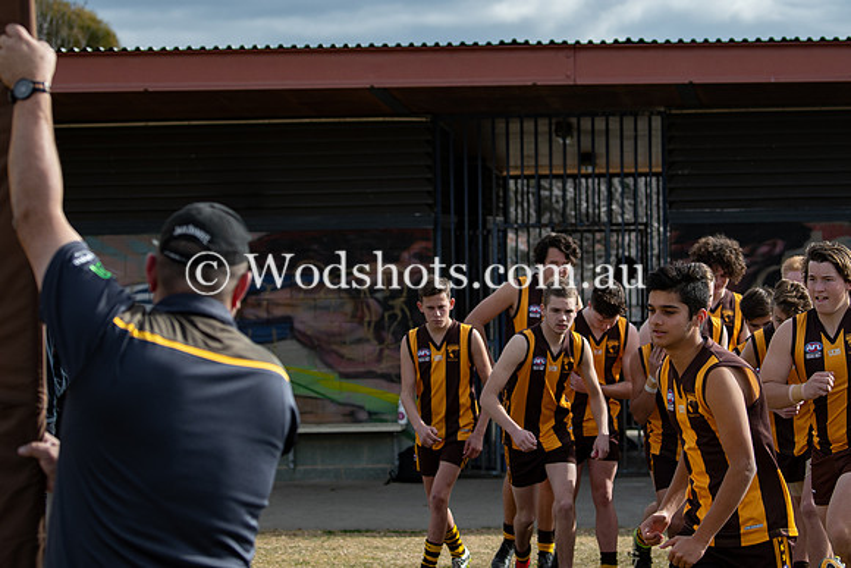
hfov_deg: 12.8
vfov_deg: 8.6
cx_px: 479
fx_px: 3789
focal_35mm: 160
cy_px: 243
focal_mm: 70
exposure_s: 1/1000
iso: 140
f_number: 3.5
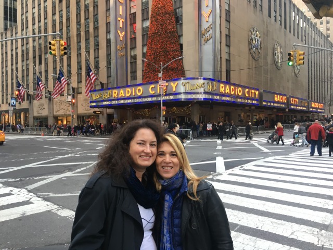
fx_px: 279
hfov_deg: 61.7
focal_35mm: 29
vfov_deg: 48.2
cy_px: 125
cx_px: 166
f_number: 2.2
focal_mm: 4.15
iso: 32
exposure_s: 1/30
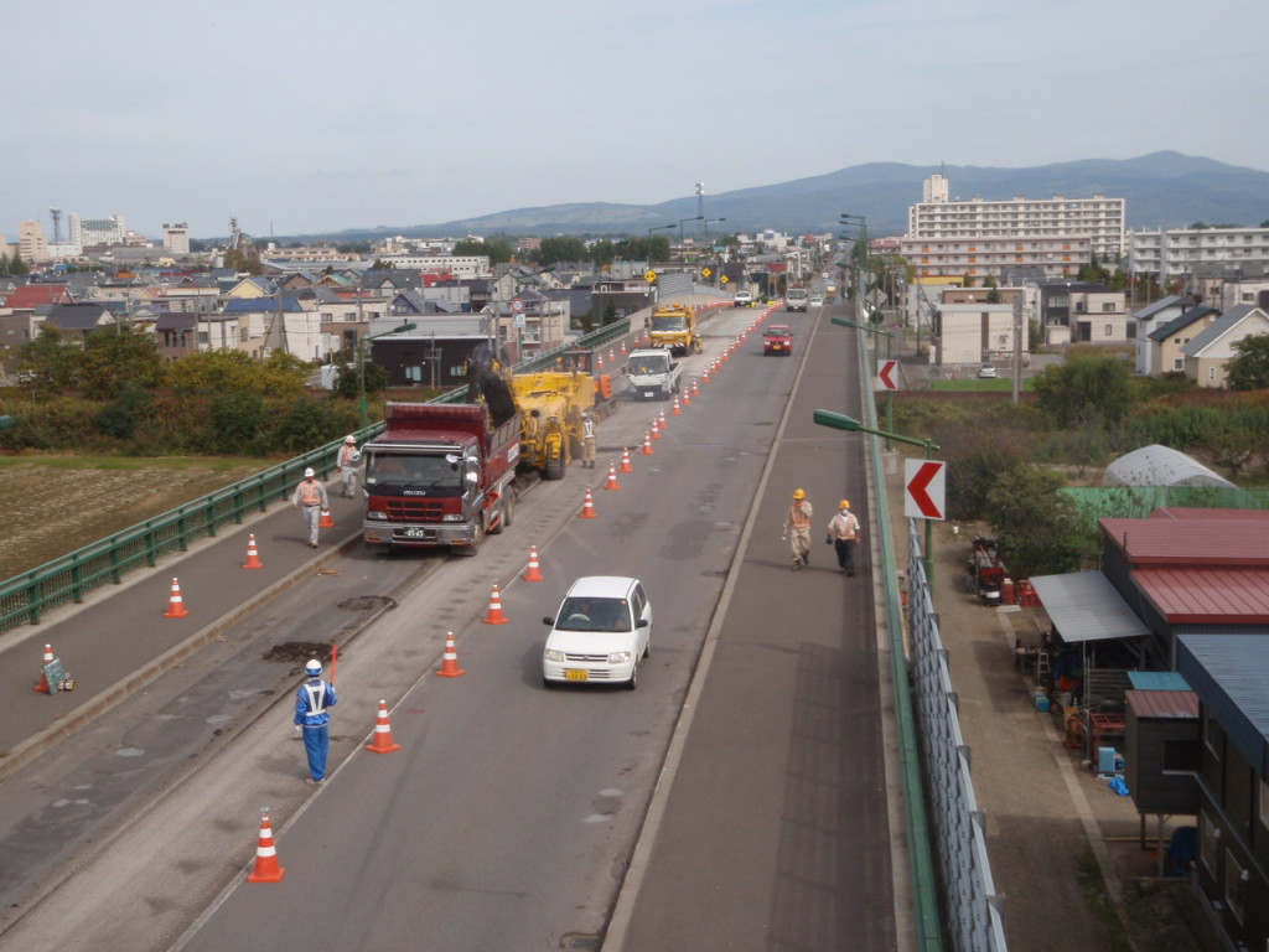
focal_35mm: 49
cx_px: 634
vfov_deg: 29.7
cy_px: 476
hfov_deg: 38.9
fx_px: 1796
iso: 64
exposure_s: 1/200
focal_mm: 8.89
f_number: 6.3
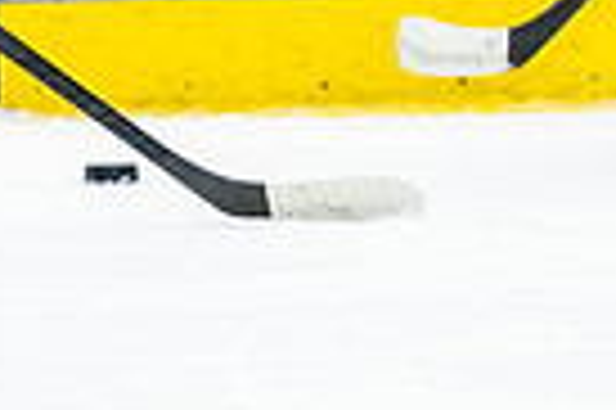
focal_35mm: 1189
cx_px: 1130
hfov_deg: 1.7
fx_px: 20321
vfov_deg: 1.2
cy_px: -64
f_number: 2.8
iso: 2800
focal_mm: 160
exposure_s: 1/640
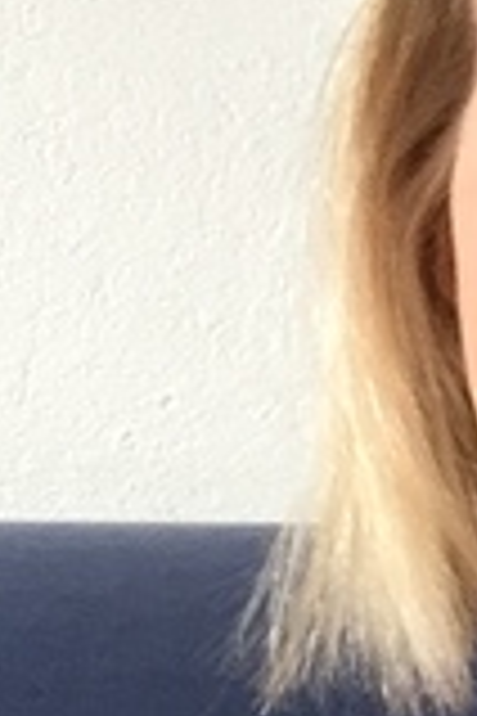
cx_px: 792
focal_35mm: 122
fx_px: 2425
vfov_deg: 16.7
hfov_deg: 10.7
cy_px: 495
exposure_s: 1/33
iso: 100
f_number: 2.2
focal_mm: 2.65
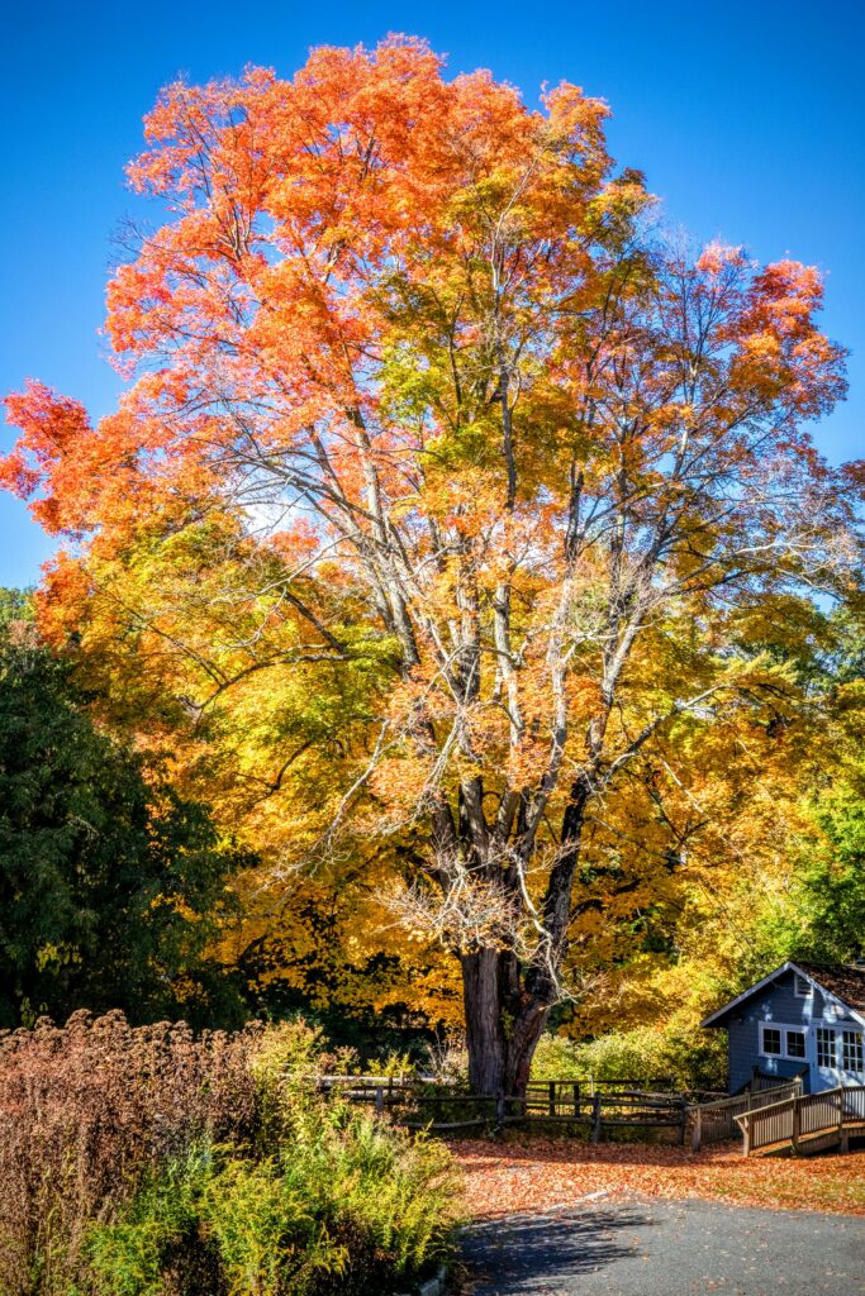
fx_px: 1261
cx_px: 432
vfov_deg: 54.4
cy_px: 648
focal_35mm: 35
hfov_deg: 37.9
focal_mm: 23
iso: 640
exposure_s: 1/200
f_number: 13
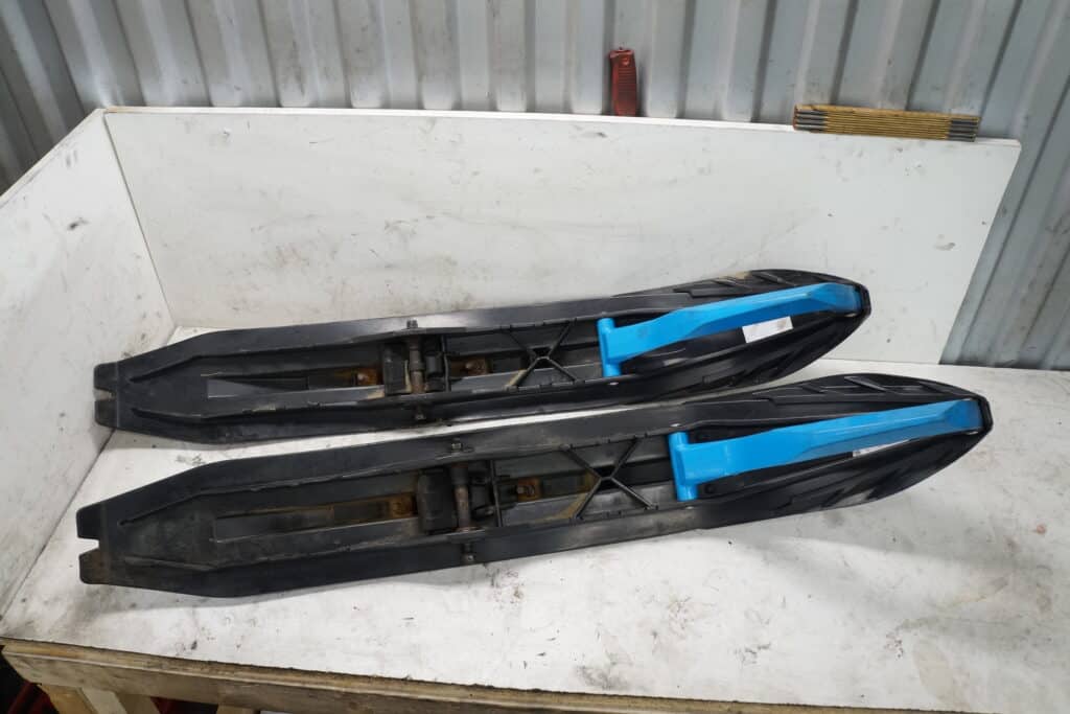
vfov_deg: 47.9
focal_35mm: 27
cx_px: 535
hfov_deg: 67.4
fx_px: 803
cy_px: 357
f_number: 6.3
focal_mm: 18
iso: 640
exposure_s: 1/60
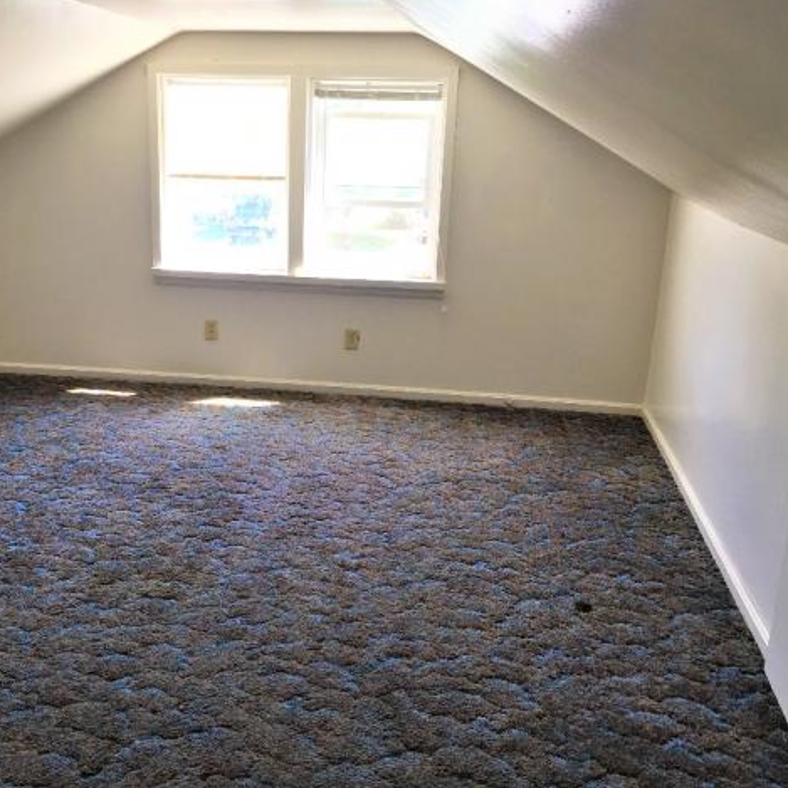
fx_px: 901
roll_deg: -1.6
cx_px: 313
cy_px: 386
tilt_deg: -15.7
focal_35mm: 35
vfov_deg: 47.2
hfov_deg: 46.9
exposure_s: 1/60
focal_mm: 4.15
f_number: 2.2
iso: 40
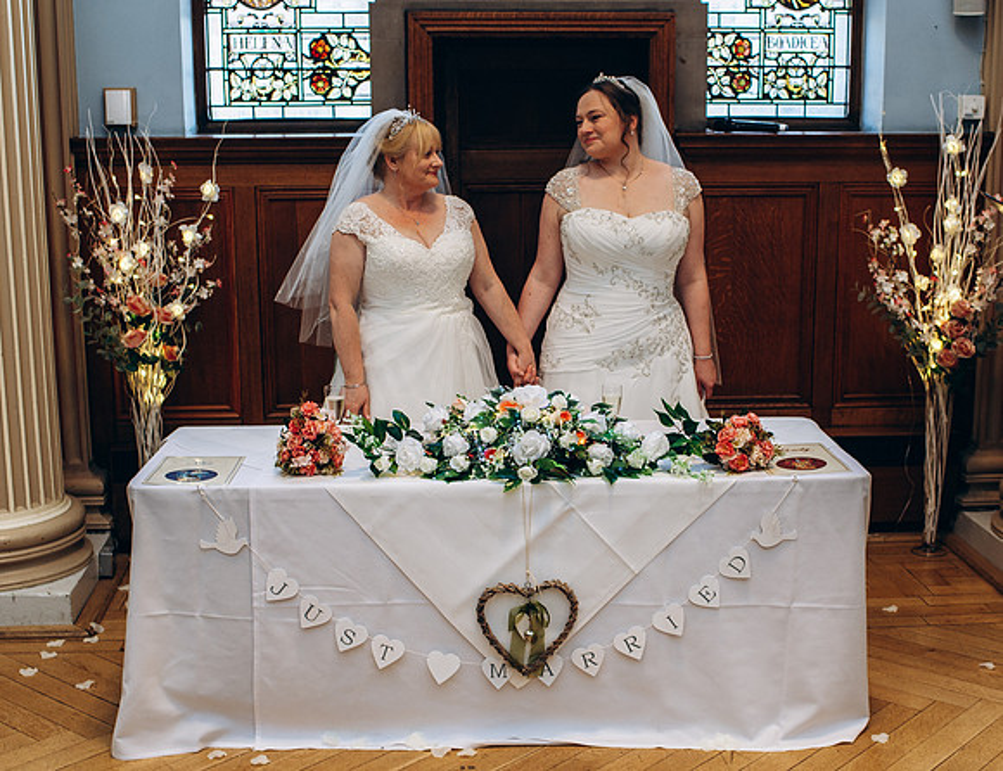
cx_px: 532
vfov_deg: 28.8
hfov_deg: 37.0
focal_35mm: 51
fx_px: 1499
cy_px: 408
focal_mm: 35
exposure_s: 1/50
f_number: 4
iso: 250
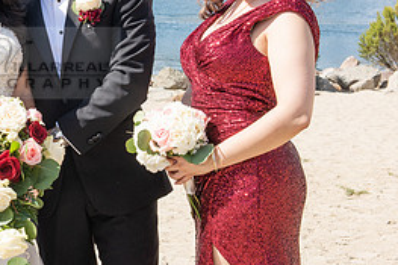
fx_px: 1171
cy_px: 63
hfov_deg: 18.7
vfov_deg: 12.9
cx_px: -8
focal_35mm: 106
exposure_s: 1/200
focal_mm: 48
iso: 200
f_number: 11
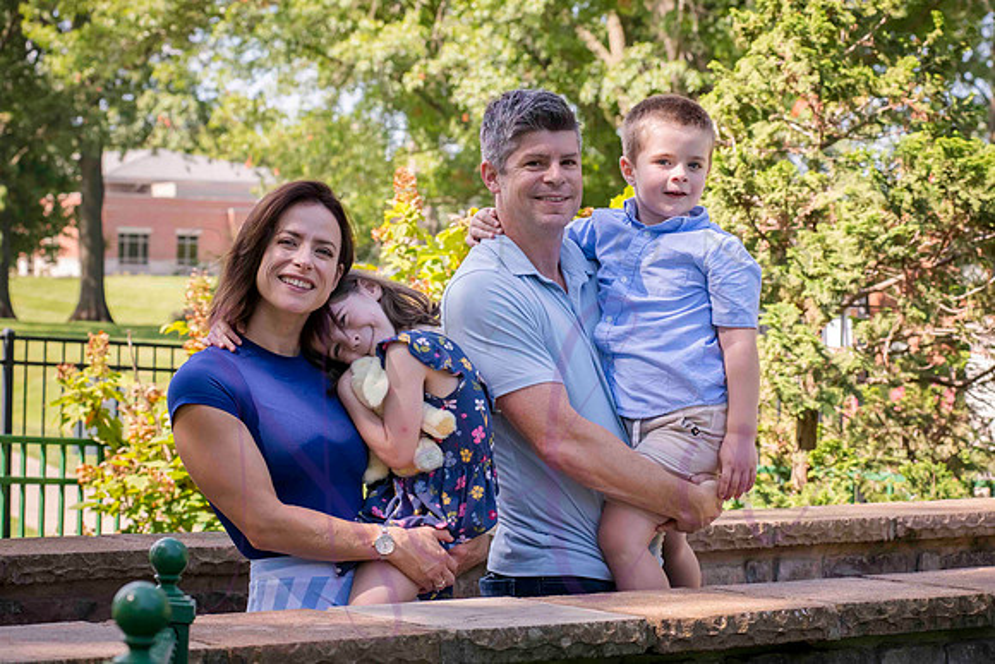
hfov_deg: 20.8
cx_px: 538
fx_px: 2716
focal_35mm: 98
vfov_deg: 13.9
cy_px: 292
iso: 400
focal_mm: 80
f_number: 8
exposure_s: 1/320
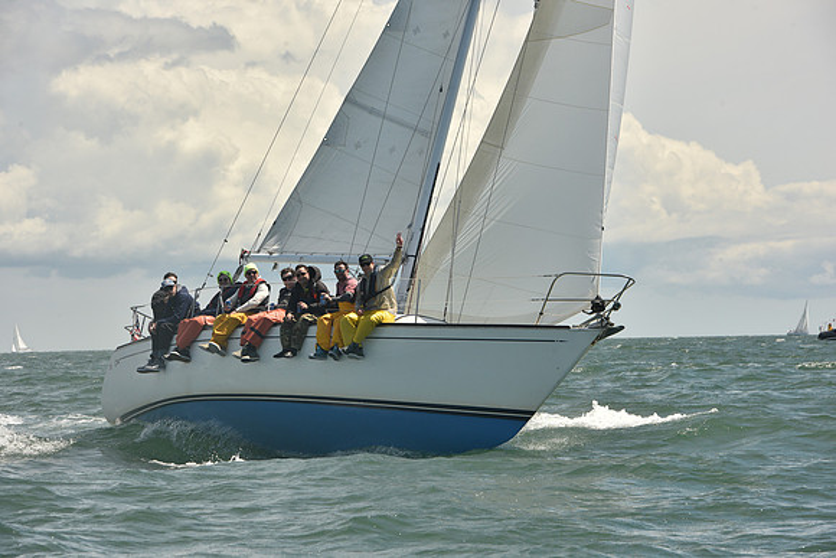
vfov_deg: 8.3
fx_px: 3832
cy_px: 279
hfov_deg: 12.4
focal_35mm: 165
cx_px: 418
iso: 320
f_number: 11
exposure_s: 1/800
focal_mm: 165
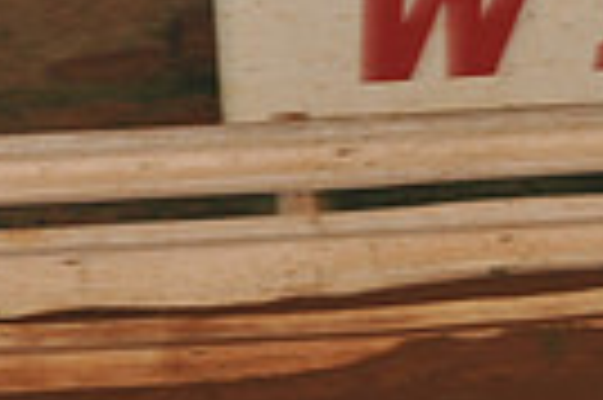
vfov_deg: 3.0
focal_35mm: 456
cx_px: 1170
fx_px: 7629
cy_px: 602
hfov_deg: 4.5
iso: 800
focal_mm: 105
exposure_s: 1/250
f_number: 6.3
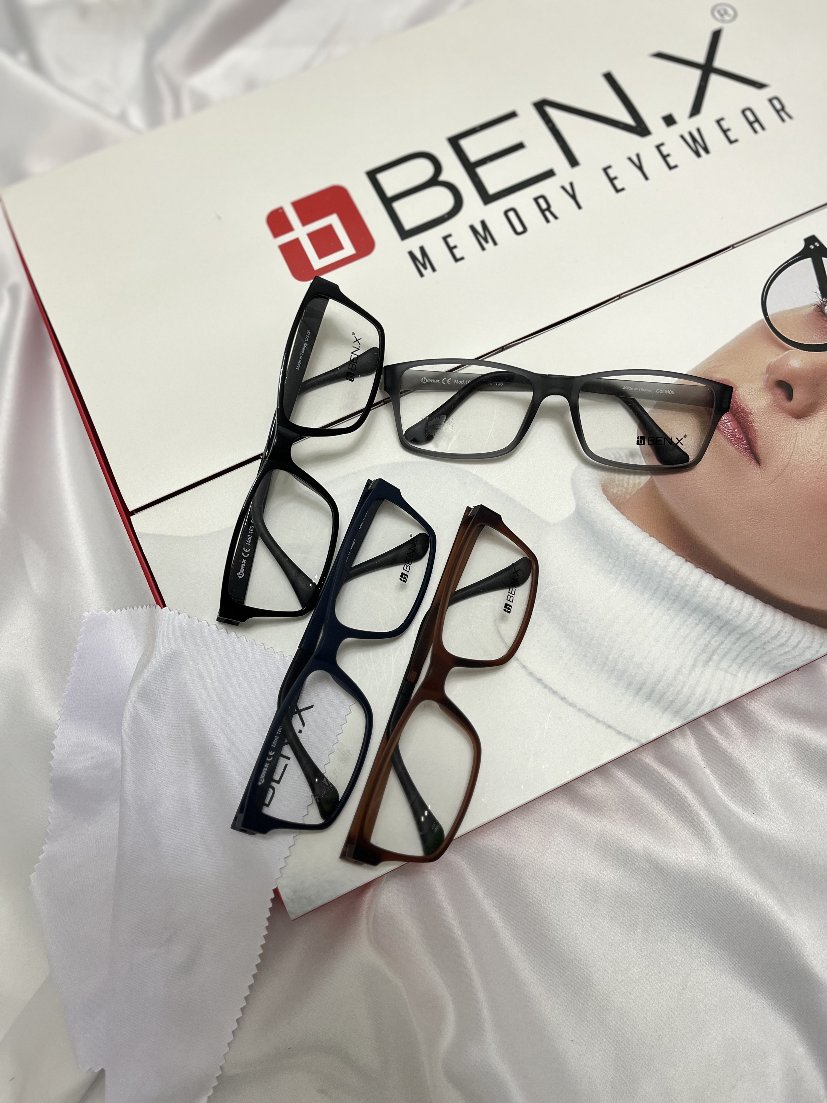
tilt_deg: -74.0
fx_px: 828
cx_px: 414
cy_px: 552
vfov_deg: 67.3
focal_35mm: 26
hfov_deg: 53.1
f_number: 1.6
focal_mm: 5.1
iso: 100
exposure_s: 1/50
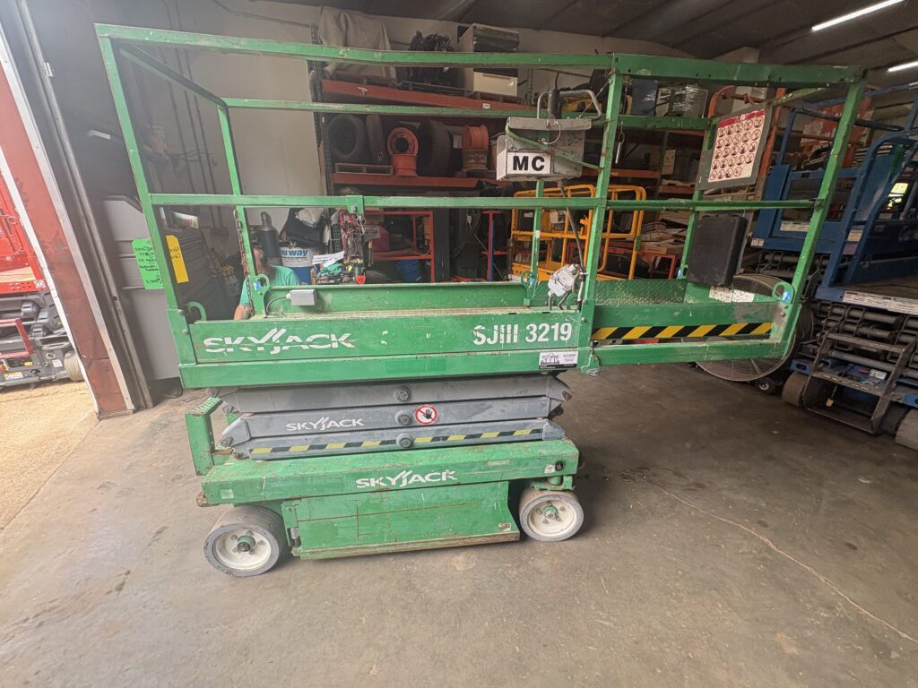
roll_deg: +0.8
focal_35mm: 14
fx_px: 371
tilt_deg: -19.6
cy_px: 344
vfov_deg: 85.7
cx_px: 459
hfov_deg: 102.1
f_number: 2.2
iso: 80
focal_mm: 2.22
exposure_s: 1/120
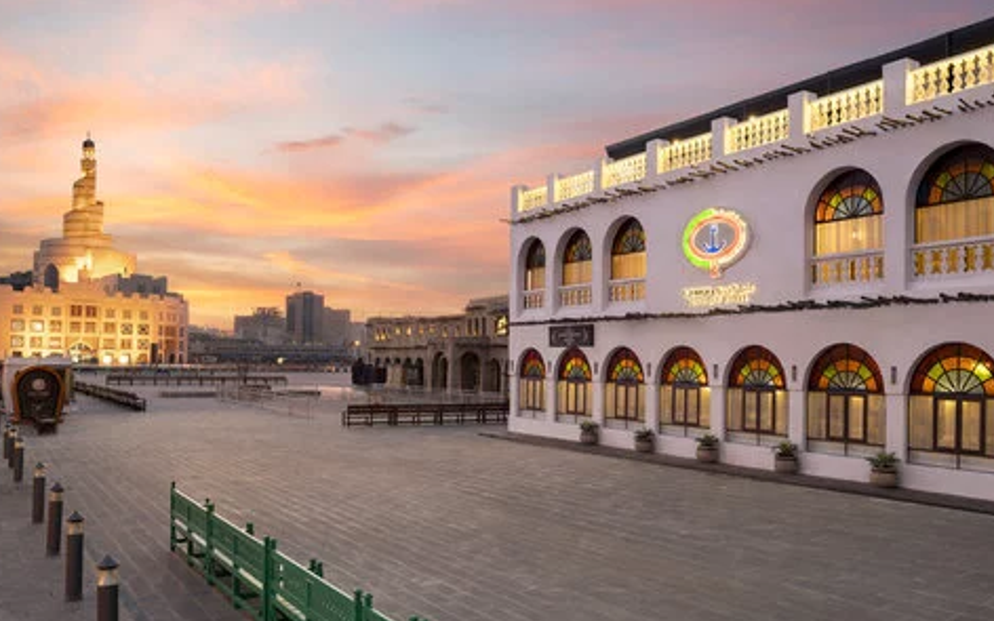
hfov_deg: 64.6
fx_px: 786
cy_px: 353
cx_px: 508
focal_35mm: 29
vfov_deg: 43.1
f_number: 14
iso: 50
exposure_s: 5
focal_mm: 21
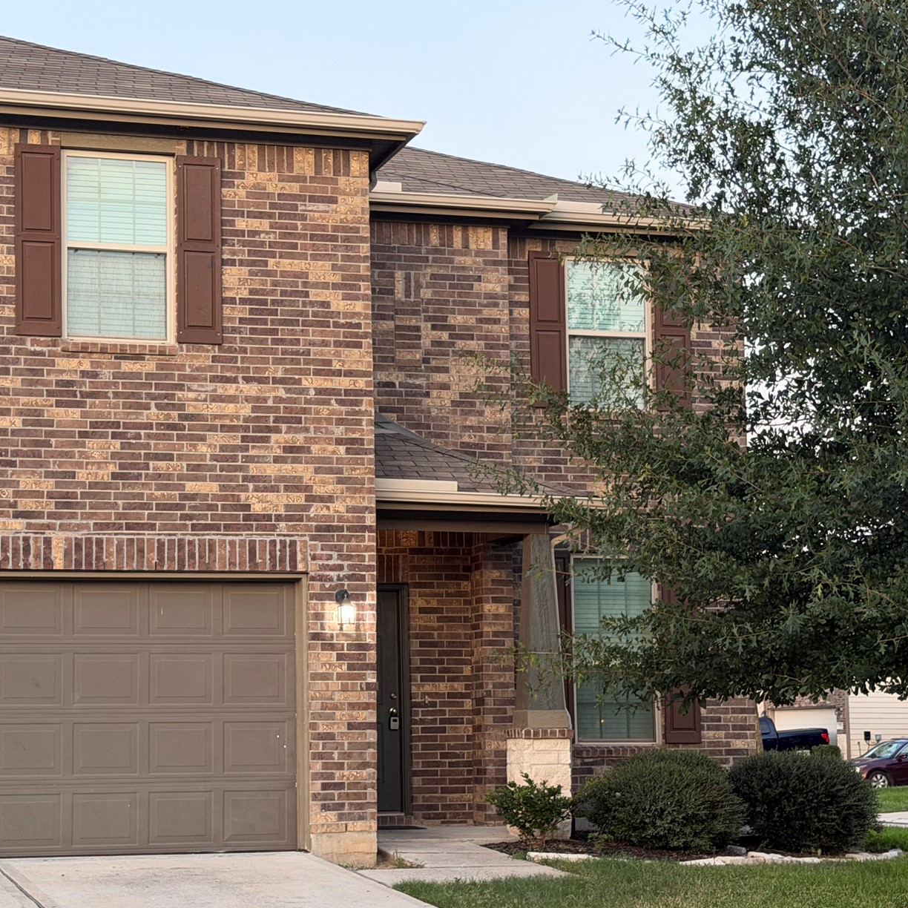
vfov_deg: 24.3
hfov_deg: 24.2
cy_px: 528
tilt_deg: +5.2
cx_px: 285
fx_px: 2107
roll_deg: +1.3
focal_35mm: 71
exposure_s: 1/69
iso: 100
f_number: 1.78
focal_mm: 6.76
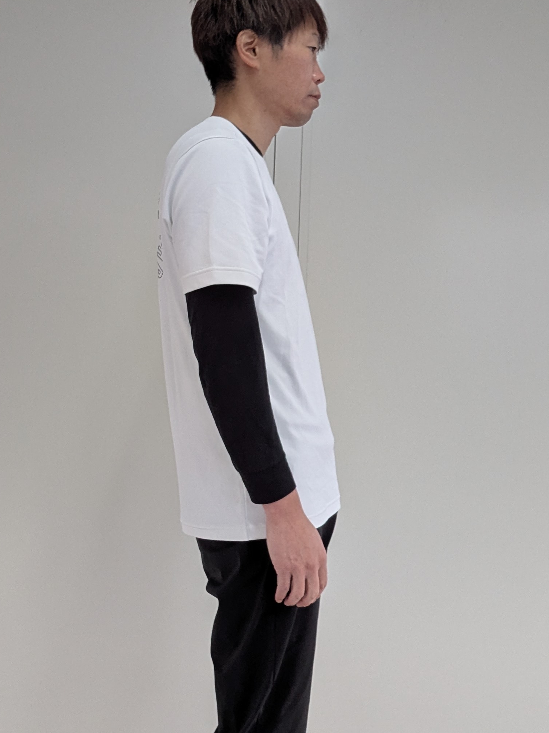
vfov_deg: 44.6
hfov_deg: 34.3
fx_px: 888
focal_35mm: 42
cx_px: 282
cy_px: 298
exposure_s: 1/120
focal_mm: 2.74
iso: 115
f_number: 2.2
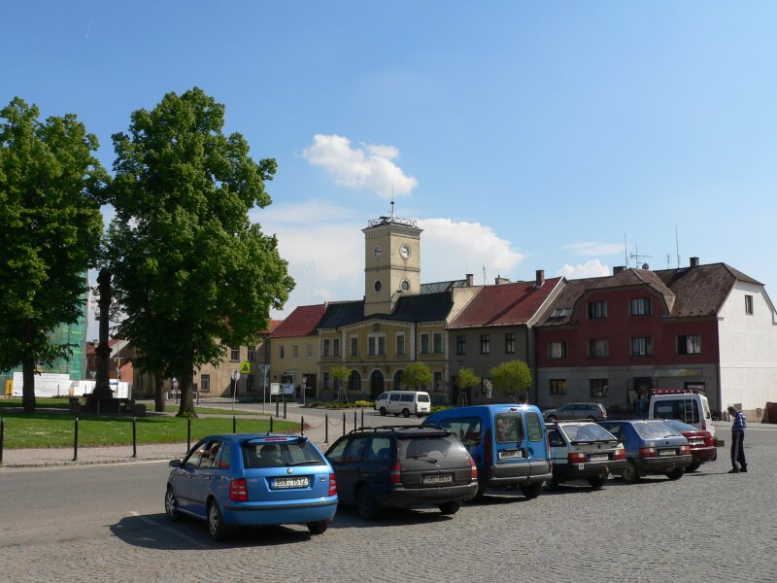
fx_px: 808
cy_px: 292
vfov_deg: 39.7
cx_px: 388
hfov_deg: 51.4
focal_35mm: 36
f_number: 5.2
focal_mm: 6
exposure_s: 1/500
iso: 80
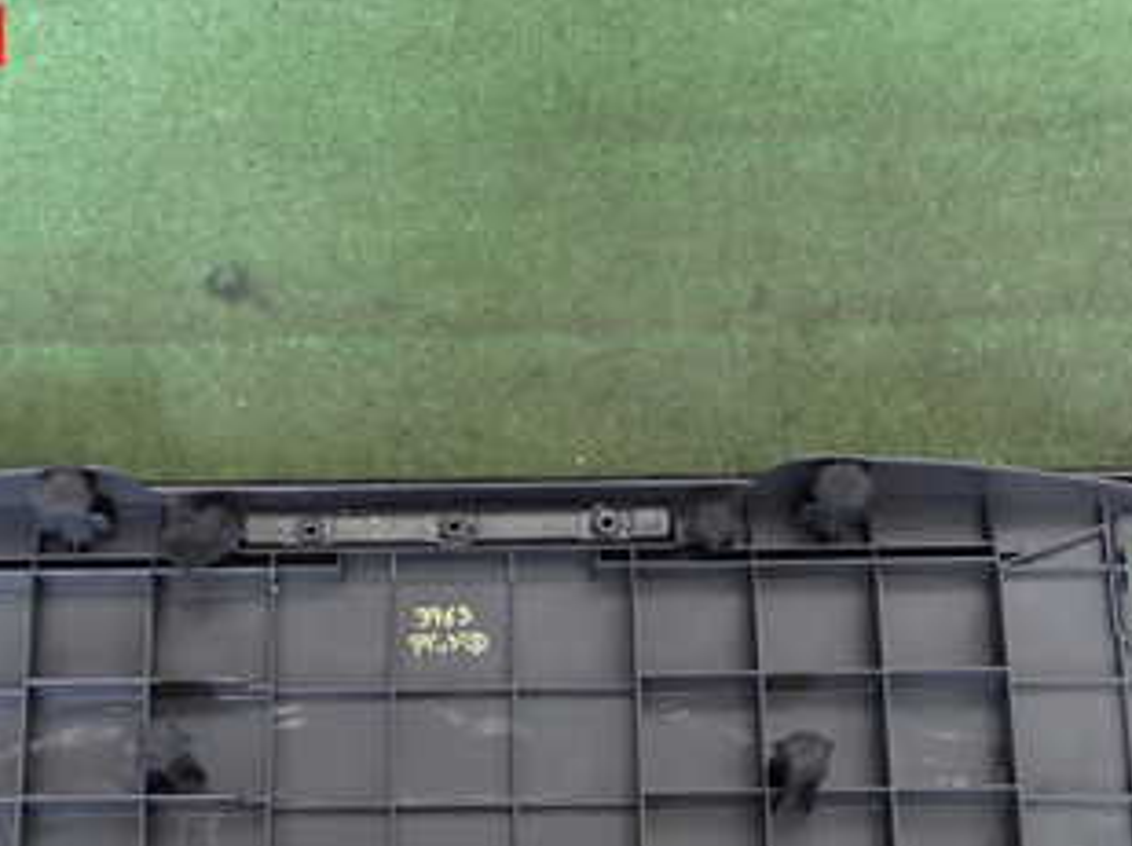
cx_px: 440
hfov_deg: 27.7
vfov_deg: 20.4
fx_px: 2286
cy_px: 820
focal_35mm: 70
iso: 250
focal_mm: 6.37
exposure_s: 1/40
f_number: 2.5
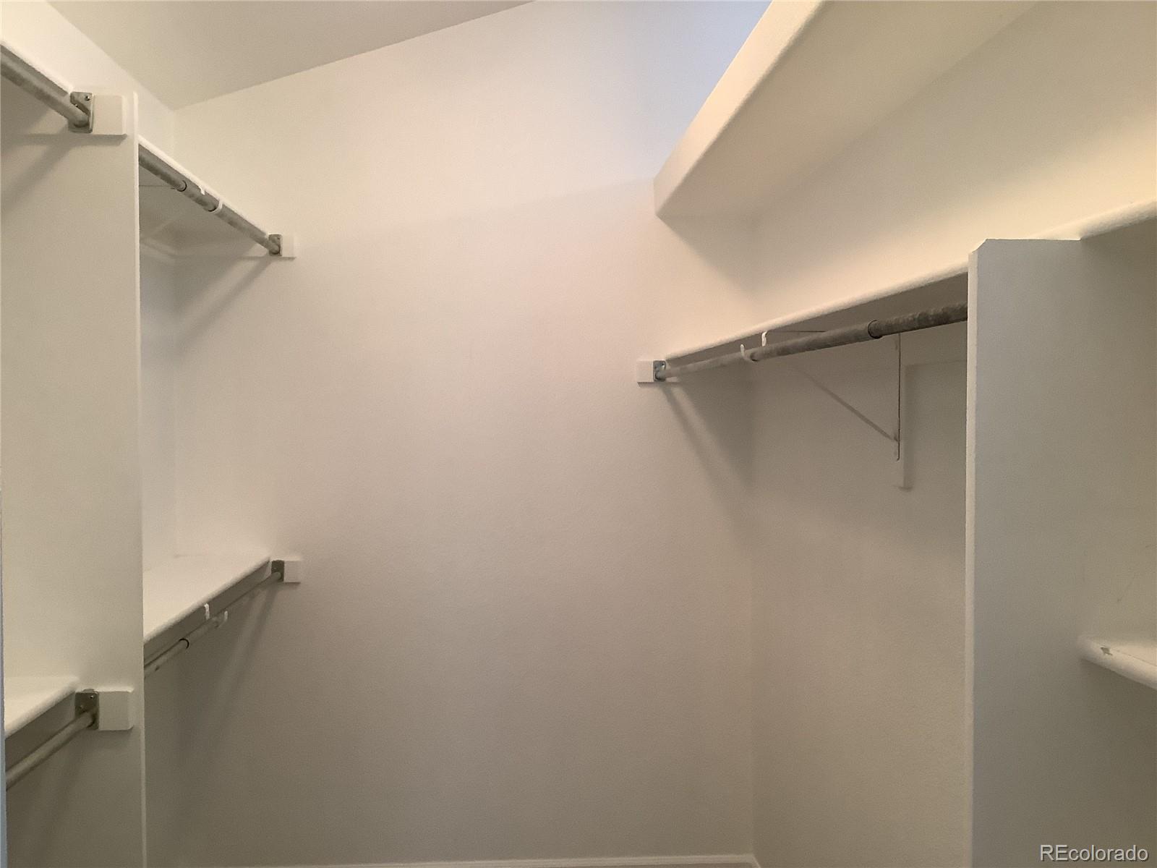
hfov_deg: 58.4
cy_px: 434
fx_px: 1036
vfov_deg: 45.4
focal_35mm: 31
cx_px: 578
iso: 200
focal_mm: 3.3
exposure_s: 1/60
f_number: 2.4
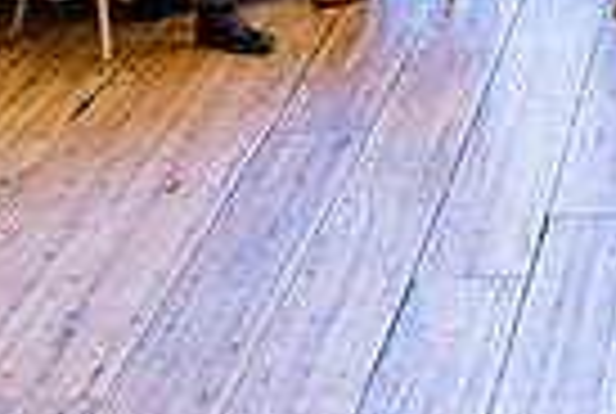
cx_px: 892
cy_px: -90
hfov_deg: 12.4
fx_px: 2709
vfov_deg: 8.6
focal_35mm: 158
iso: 3200
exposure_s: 1/640
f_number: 3.2
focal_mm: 35
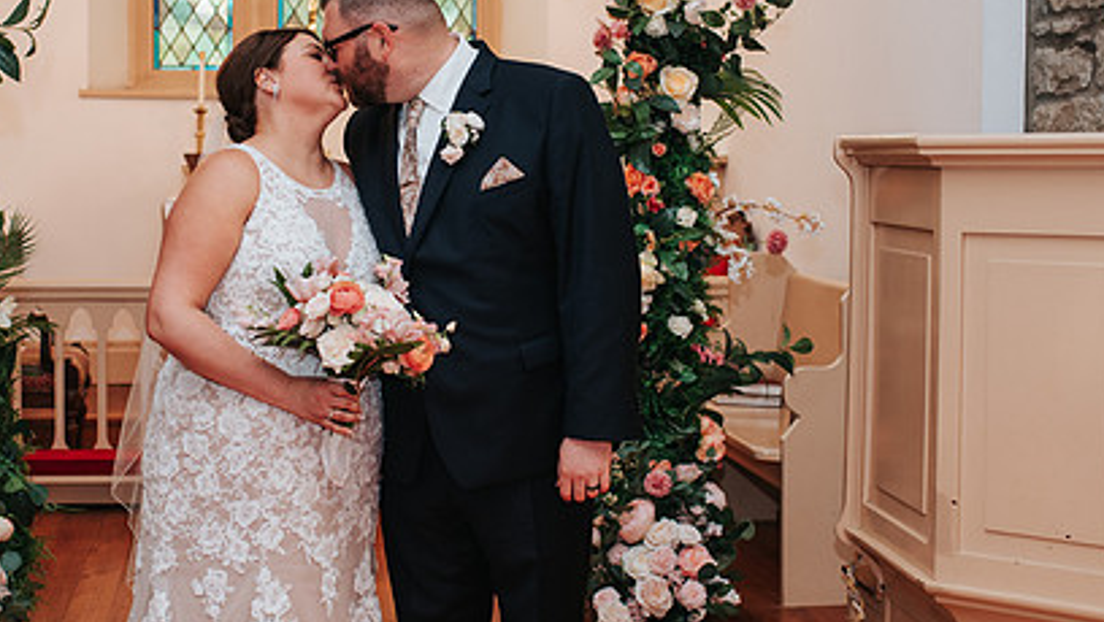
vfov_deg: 18.8
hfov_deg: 32.7
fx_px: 1874
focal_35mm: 64
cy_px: 235
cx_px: 420
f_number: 3.2
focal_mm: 35
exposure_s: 1/200
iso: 1000
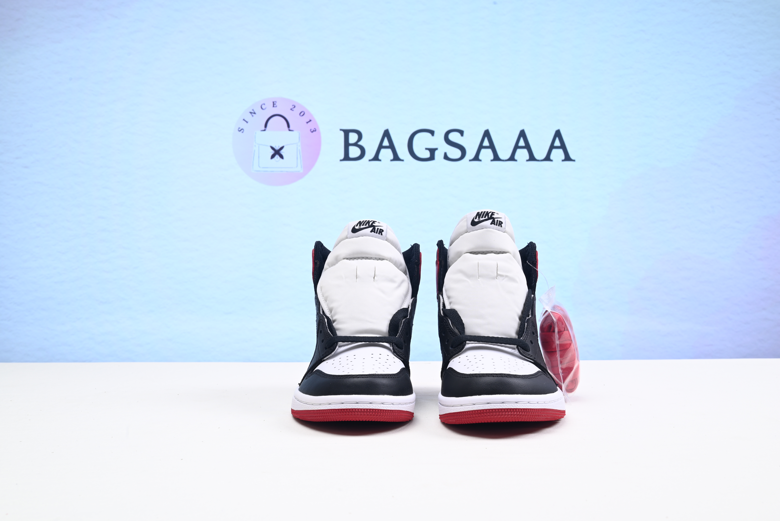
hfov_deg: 50.7
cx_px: 390
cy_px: 260
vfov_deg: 35.1
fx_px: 824
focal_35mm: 38
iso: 100
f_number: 16
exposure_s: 1/2
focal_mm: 38
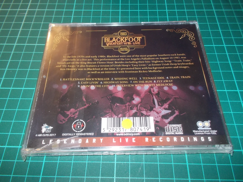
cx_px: 122
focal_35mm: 29
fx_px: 204
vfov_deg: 48.2
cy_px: 91
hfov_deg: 61.7
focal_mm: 4.1
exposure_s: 1/30
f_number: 3.3
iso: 200
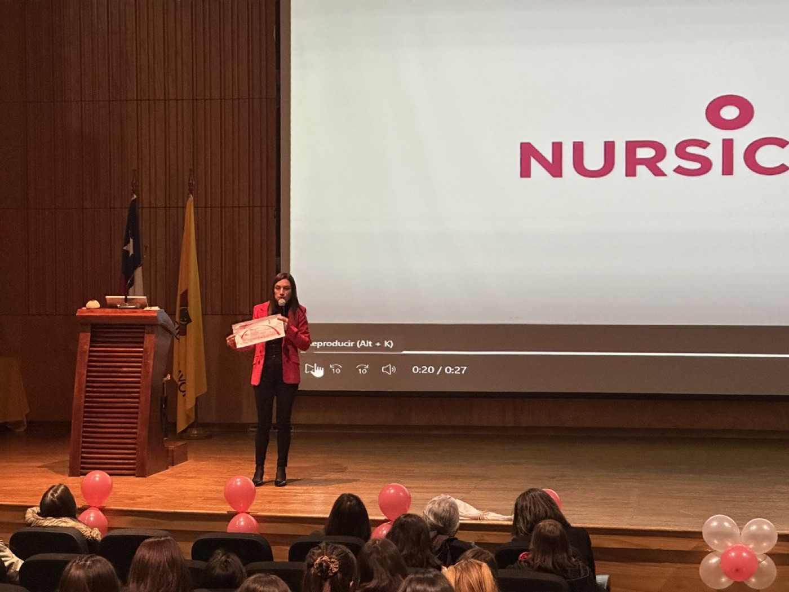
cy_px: 296
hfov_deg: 25.3
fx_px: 1755
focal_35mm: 77
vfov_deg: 19.1
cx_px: 394
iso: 640
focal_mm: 9
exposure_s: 1/50
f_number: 2.8
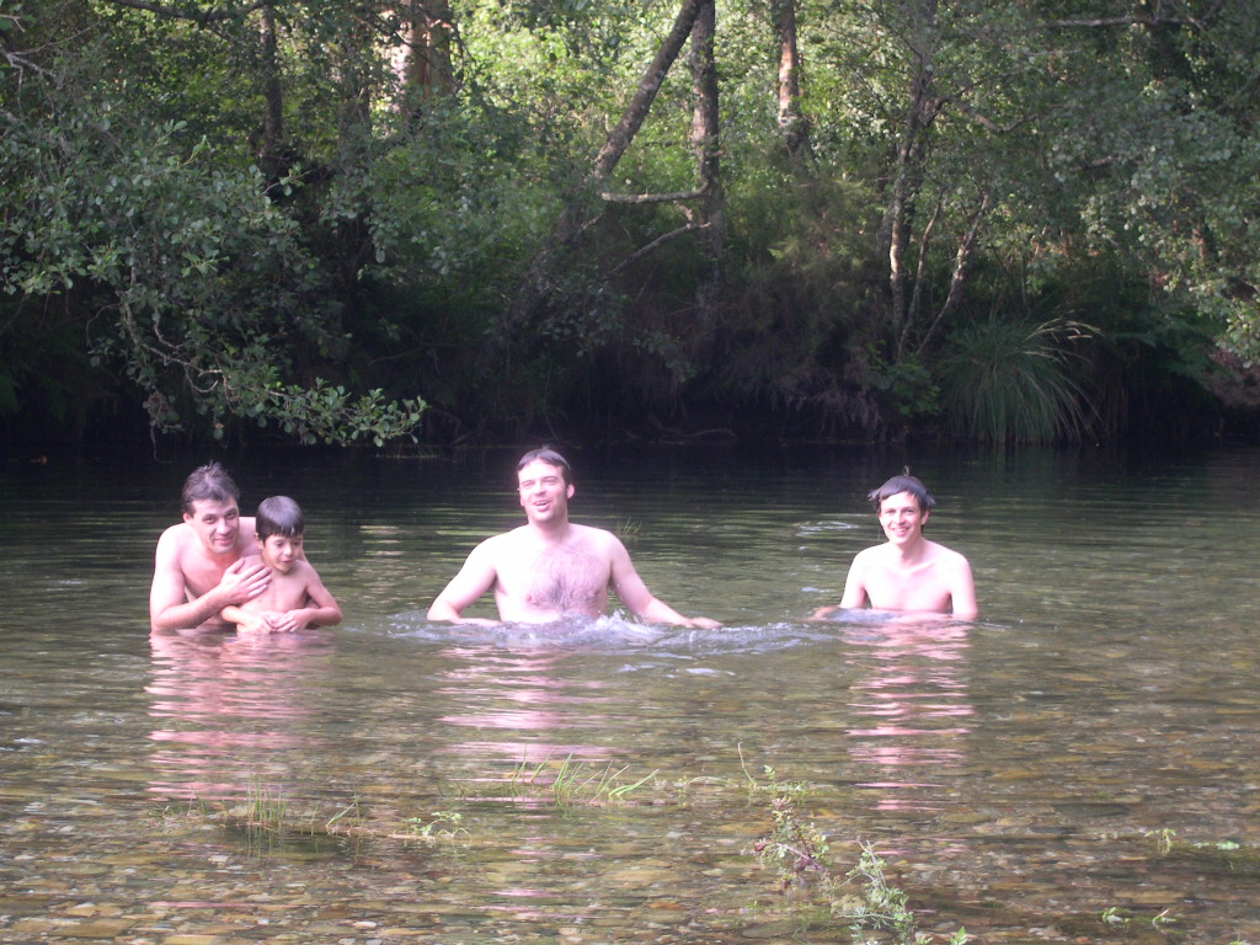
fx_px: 4150
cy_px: 472
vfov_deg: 13.0
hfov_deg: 17.3
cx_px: 630
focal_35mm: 114
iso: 150
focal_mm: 24
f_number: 4.9
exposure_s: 1/30
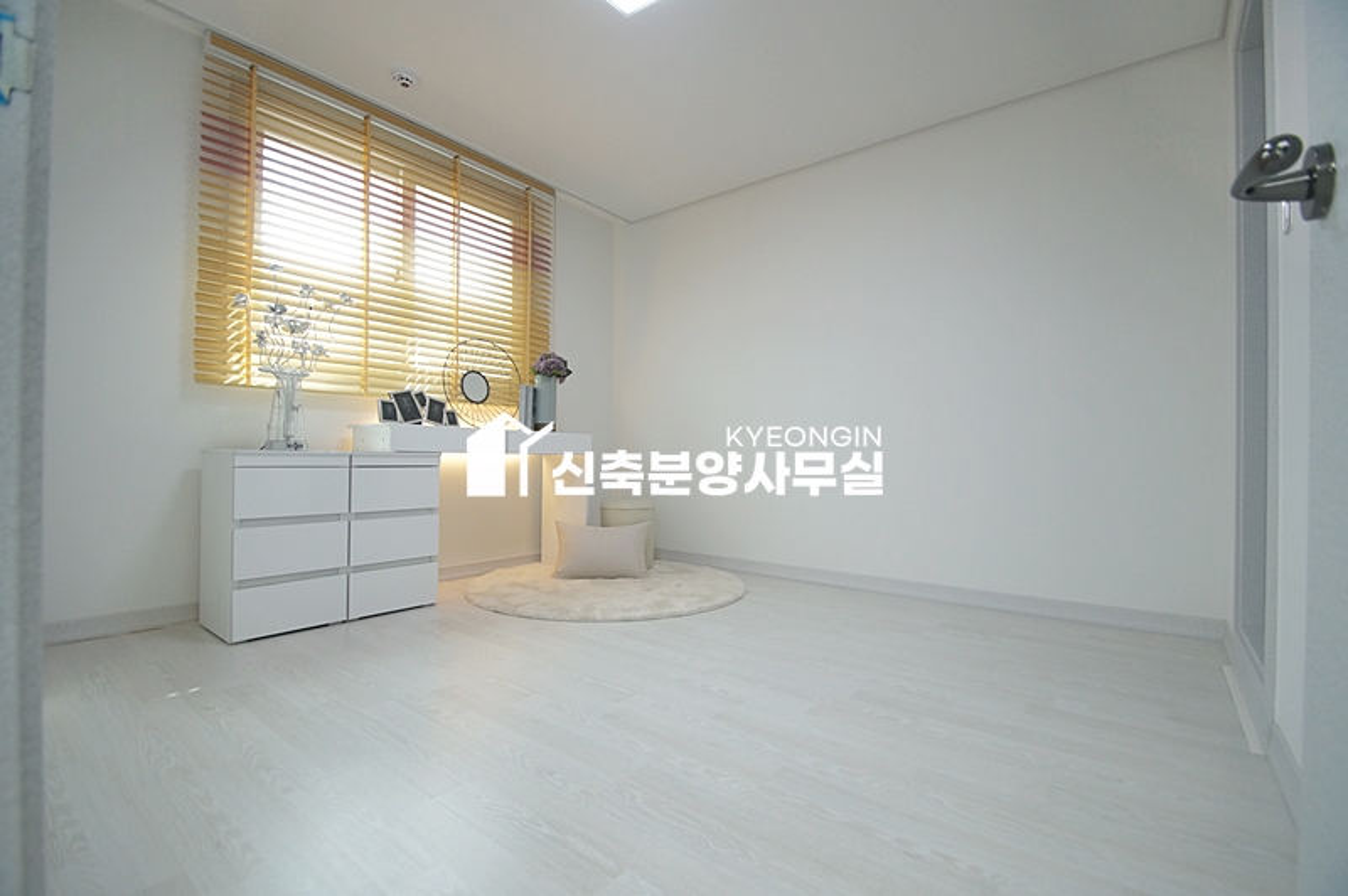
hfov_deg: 95.0
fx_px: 617
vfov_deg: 72.0
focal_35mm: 16
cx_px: 674
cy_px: 448
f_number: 3.5
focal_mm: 11
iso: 800
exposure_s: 1/160
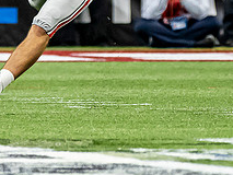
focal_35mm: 2113
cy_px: -138
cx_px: 72
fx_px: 14231
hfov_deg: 0.9
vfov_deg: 0.7
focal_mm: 200
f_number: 2.8
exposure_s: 1/1000
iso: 2500
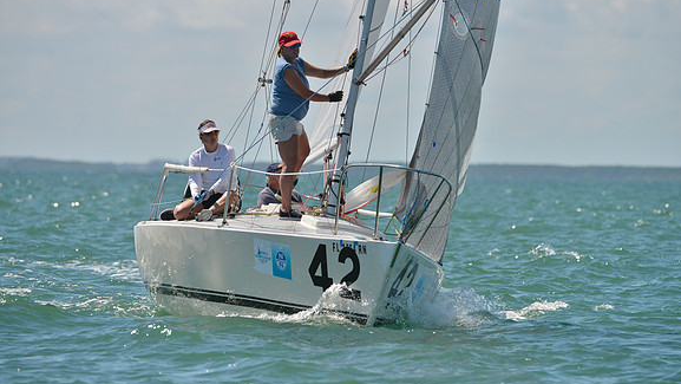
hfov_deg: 6.0
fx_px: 6467
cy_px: 166
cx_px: 341
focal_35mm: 358
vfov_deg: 3.4
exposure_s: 1/1250
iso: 200
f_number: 6.3
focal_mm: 340
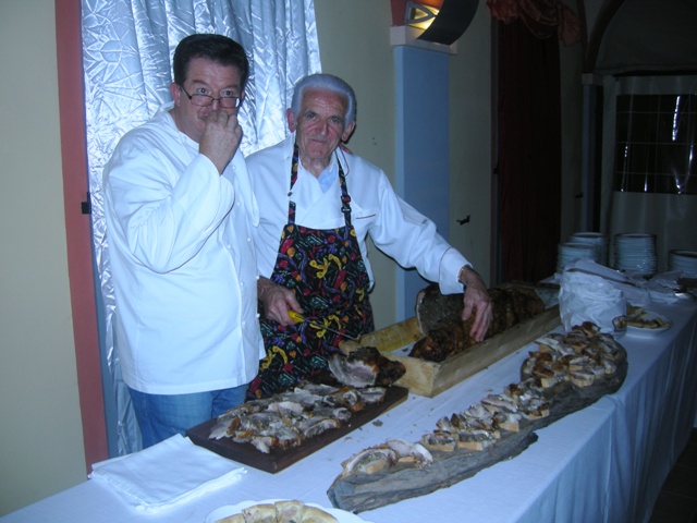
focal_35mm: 36
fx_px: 725
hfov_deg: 51.4
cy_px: 262
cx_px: 348
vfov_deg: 39.7
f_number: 2.7
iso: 64
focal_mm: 7.5
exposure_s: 1/60
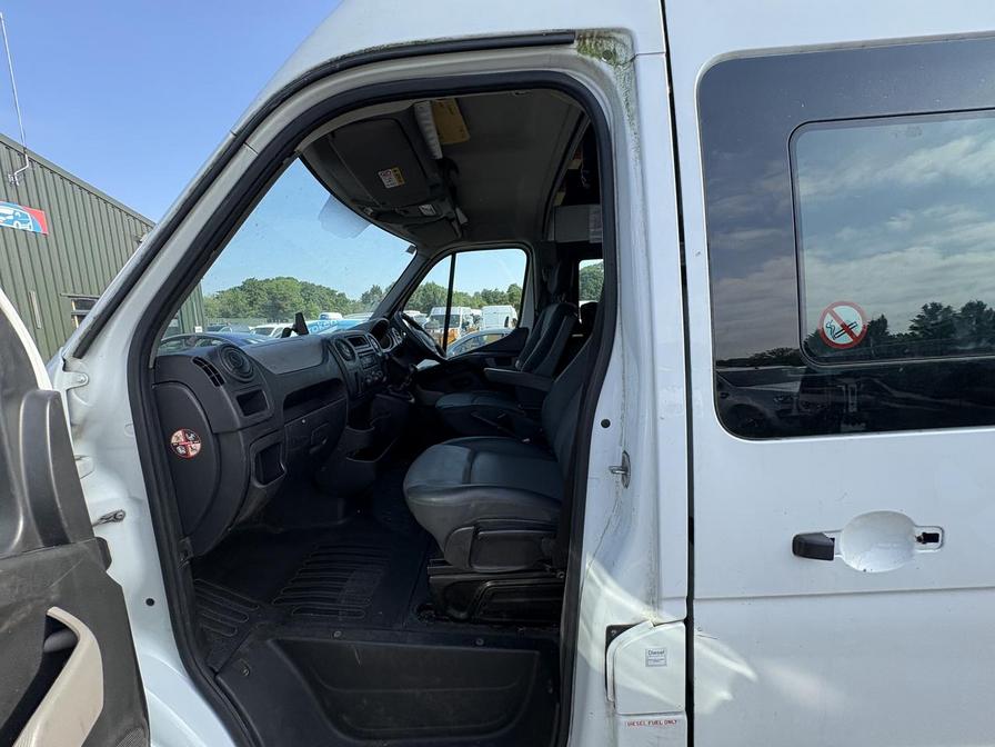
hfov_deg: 102.1
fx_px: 402
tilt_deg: -5.2
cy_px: 374
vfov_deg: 85.7
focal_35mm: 14
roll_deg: +0.1
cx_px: 498
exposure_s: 1/476
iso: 40
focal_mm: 2.22
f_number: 2.2
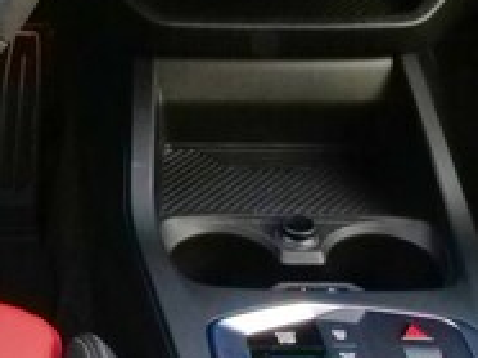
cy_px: -77
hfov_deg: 19.6
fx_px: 1338
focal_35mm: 97
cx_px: -15
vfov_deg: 14.7
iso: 3200
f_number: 22
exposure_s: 1/10
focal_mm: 15
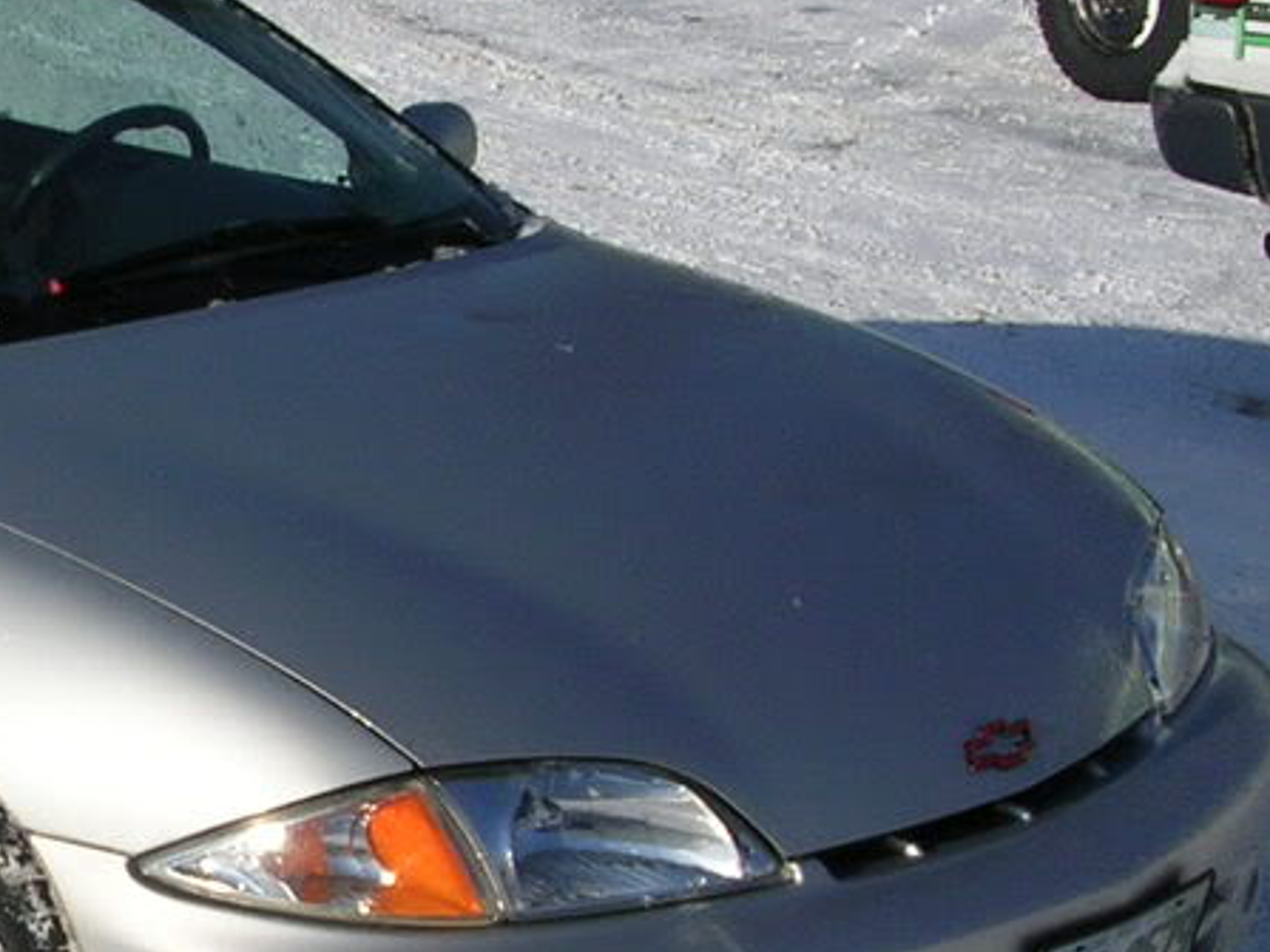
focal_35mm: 87
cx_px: -14
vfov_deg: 16.9
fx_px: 3191
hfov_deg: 21.7
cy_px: 602
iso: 50
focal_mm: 5.8
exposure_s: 1/644
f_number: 5.6
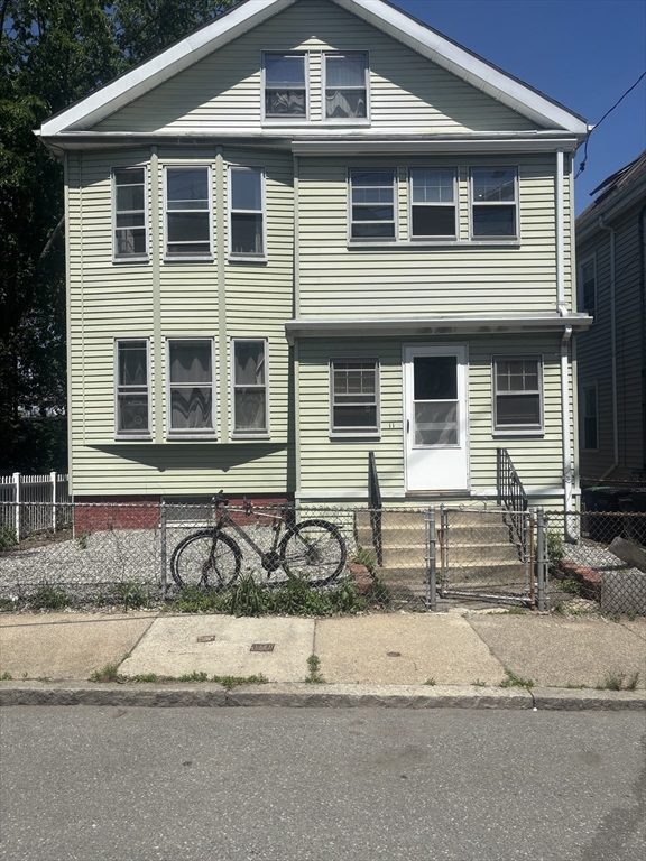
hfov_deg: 53.1
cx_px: 323
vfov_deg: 67.3
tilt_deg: -1.0
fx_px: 647
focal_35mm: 26
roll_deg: +1.4
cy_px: 430
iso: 50
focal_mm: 5.96
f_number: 1.6
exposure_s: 1/4854
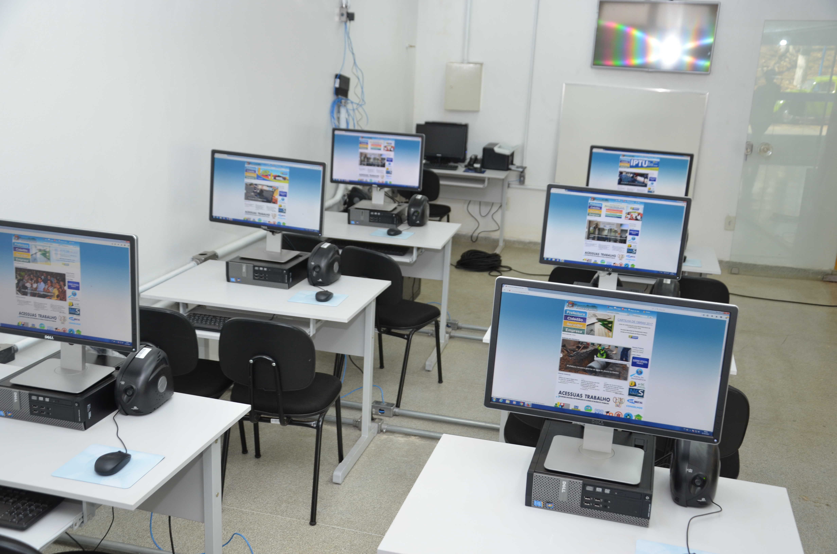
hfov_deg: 51.4
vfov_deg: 35.3
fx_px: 870
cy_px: 277
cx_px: 418
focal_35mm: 38
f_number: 4
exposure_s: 1/60
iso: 360
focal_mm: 25
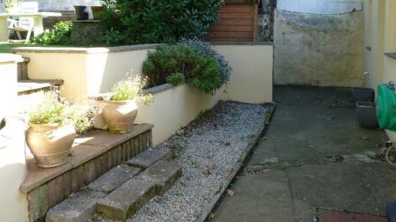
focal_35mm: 35
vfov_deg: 33.0
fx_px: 367
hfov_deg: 56.6
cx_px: 181
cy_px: 54
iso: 80
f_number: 2.8
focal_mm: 4.5
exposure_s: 1/100
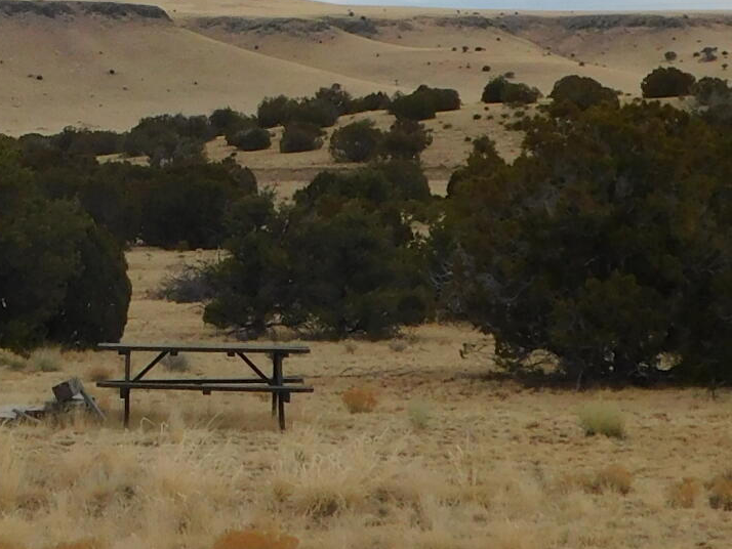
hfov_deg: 15.2
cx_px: -84
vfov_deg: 11.6
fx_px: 2665
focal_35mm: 126
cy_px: -1
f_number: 3.2
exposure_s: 1/1250
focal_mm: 5.3
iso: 125
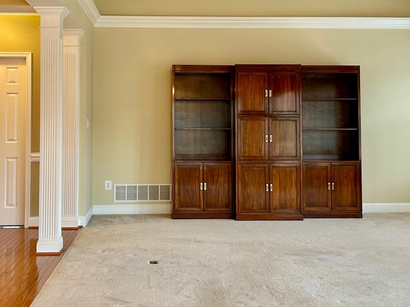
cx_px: 186
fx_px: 533
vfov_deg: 32.0
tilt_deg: +2.0
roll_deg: +1.5
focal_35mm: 45
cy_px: 106
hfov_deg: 42.0
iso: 100
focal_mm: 5.7
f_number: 1.5
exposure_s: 1/60
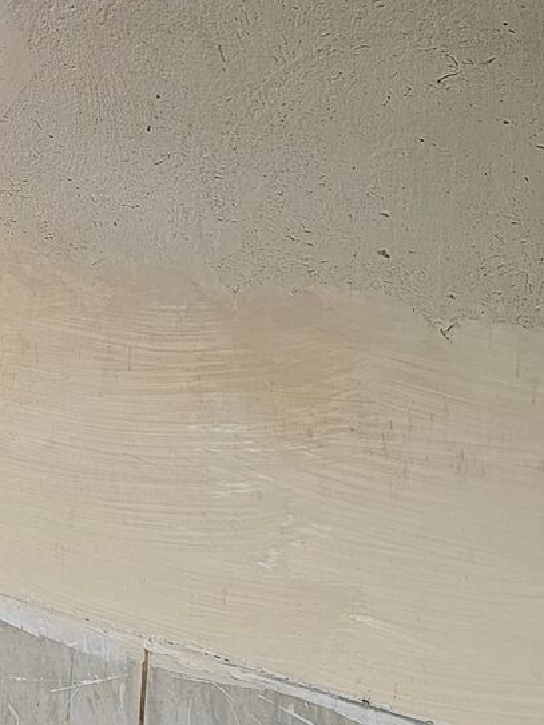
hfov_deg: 15.7
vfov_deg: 22.4
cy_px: 71
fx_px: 1780
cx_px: -325
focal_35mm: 85
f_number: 1.8
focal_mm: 5.23
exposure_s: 1/129
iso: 50
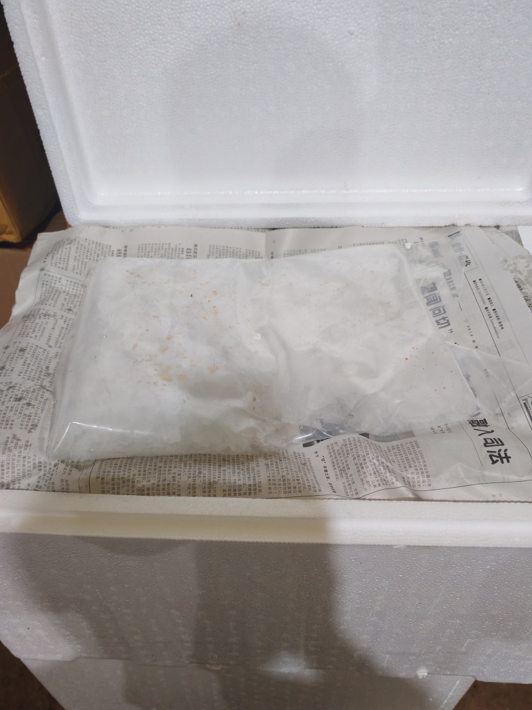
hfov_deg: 51.3
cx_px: 266
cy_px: 355
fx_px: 553
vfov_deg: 65.3
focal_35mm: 27
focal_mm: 5.52
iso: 1000
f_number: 1.95
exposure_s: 1/100
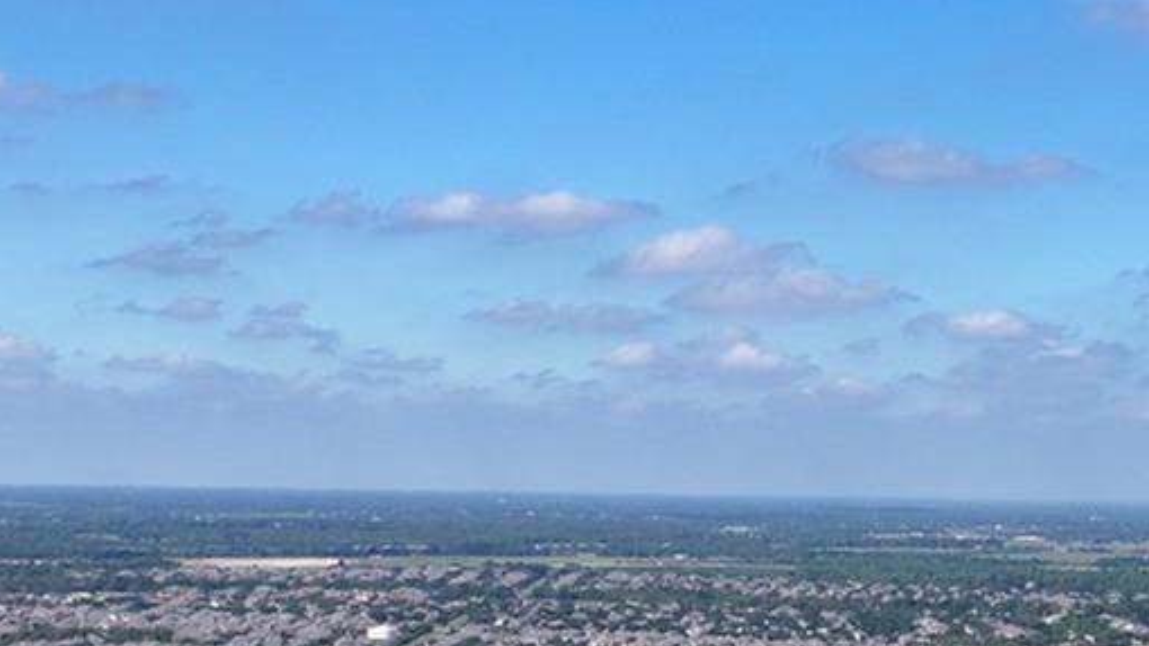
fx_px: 3199
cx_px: 971
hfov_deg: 20.1
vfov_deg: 11.5
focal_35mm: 105
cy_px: 536
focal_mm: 12.29
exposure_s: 1/2000
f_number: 2.8
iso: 100
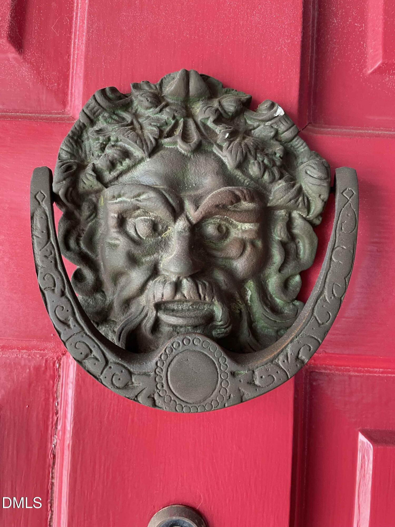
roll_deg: -2.3
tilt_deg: +0.9
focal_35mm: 26
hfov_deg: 53.1
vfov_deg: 67.3
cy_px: 264
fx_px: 396
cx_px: 198
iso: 250
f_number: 1.6
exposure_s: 1/60
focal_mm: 4.2
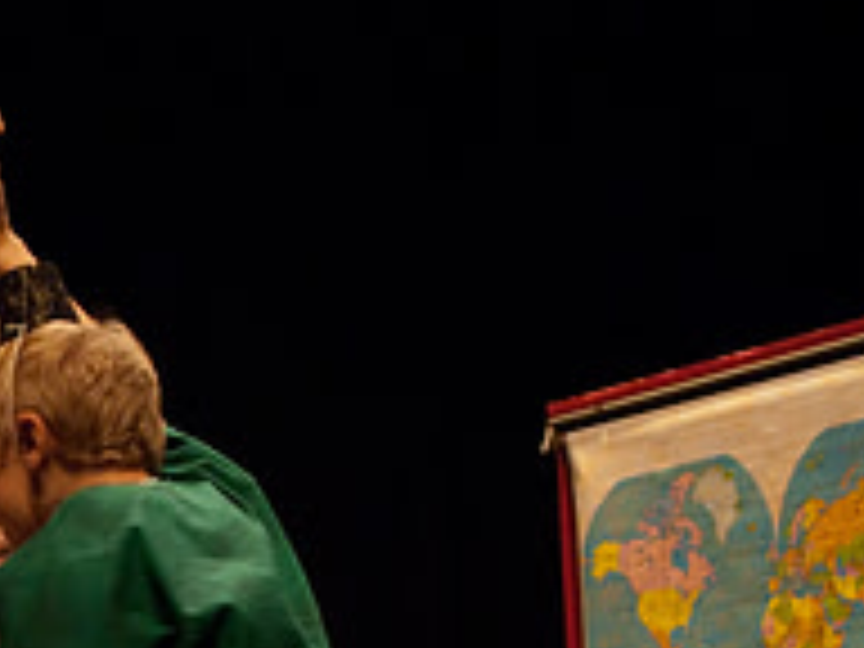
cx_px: -140
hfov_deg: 12.7
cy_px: 657
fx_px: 3805
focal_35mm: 152
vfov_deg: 9.7
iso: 1000
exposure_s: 1/125
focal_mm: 35
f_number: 2.8
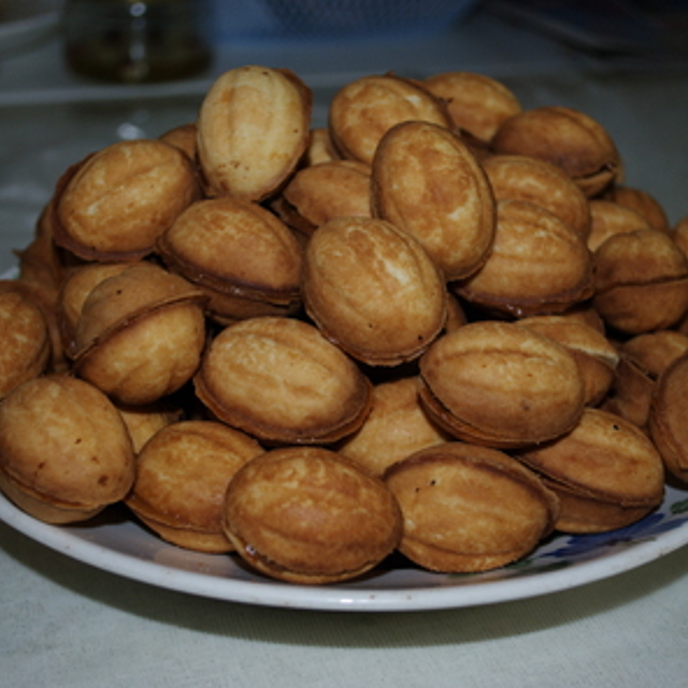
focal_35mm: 62
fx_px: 1394
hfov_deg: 27.7
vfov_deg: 27.7
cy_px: 347
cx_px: 388
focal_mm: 32
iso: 200
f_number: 4.8
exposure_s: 1/60
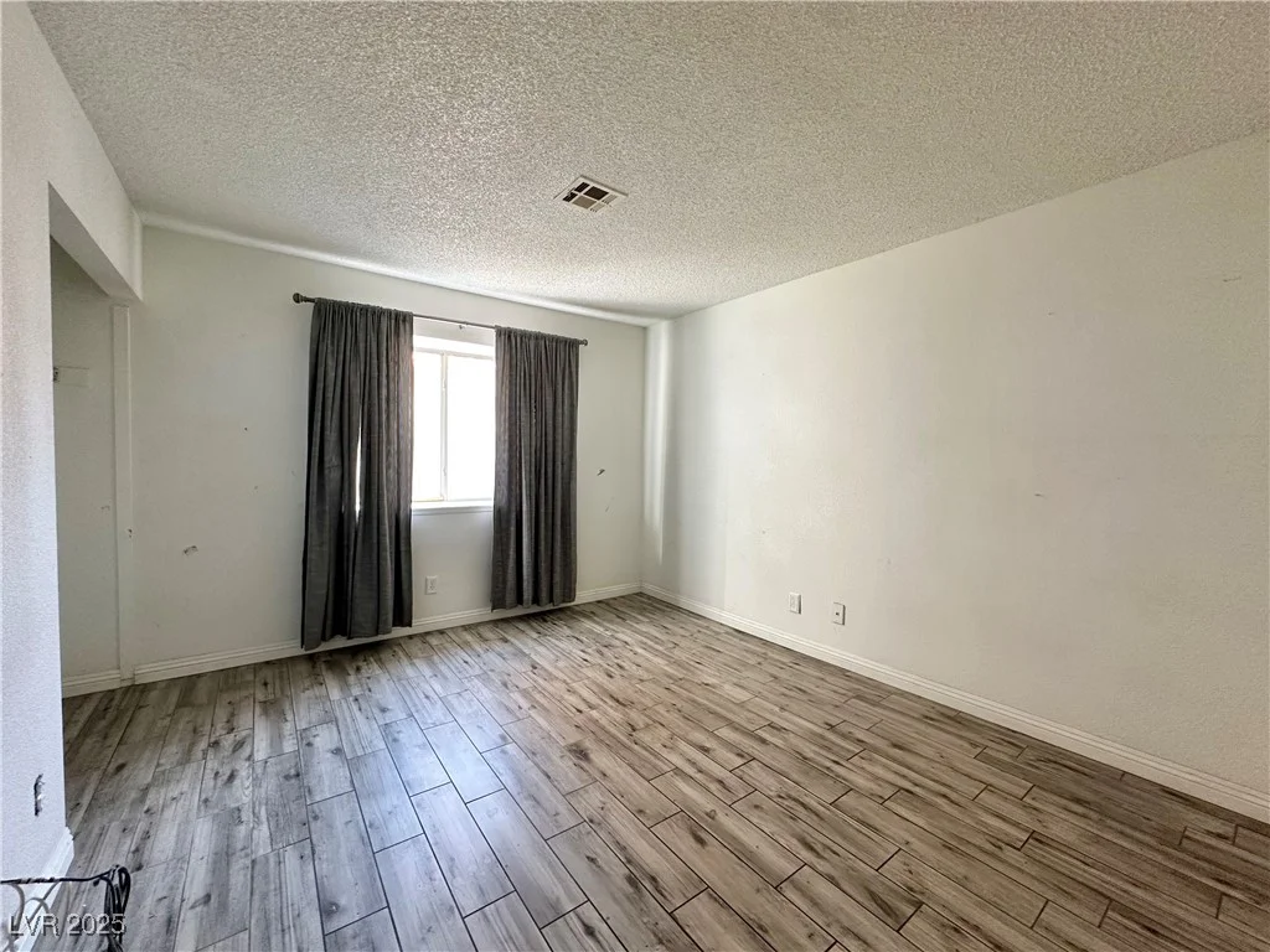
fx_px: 514
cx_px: 635
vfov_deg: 85.7
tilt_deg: -1.5
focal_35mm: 14
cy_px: 476
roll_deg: -0.9
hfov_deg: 102.1
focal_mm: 2.22
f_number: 2.2
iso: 200
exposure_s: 1/60
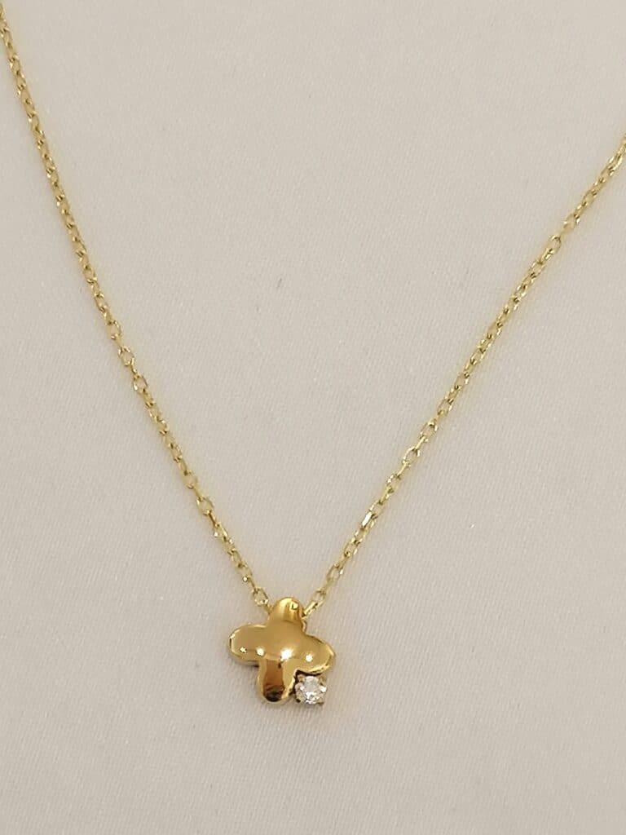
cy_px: 418
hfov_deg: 12.5
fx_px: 2869
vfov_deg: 16.6
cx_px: 313
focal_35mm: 119
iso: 80
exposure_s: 1/50
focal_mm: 4.75
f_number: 1.8
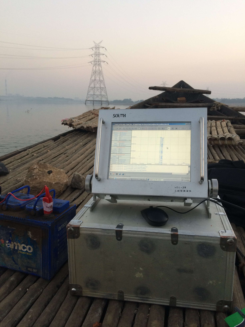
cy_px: 164
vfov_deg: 61.7
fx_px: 274
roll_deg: -1.3
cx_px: 122
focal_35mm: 29
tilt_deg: -13.3
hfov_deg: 48.2
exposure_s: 1/100
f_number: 2.2
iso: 64
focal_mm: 4.15
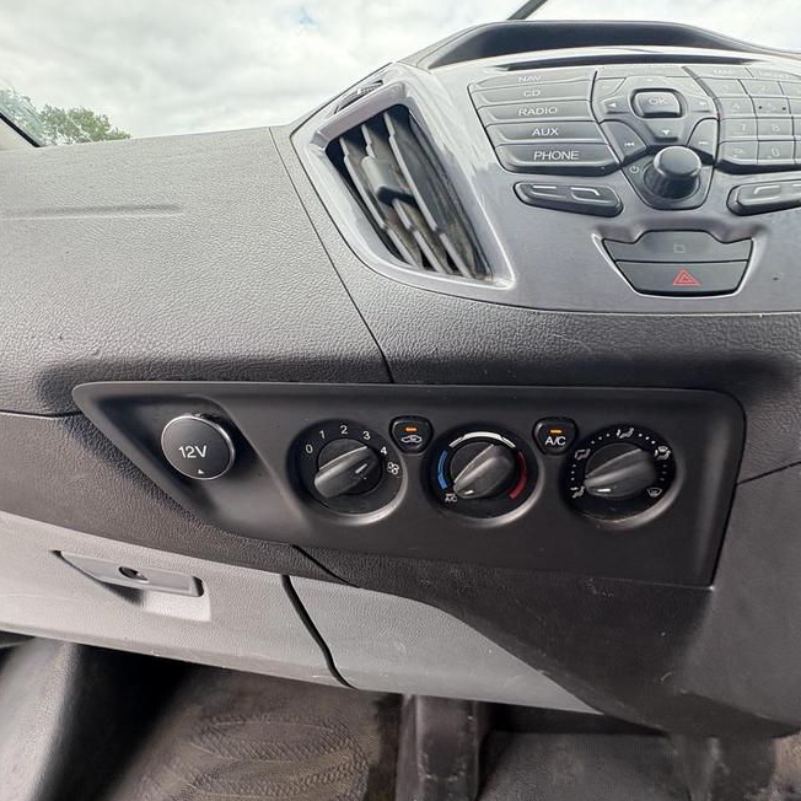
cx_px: 457
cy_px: 400
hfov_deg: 83.5
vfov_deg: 84.0
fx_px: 445
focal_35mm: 17
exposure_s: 1/121
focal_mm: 2.22
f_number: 2.2
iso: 100
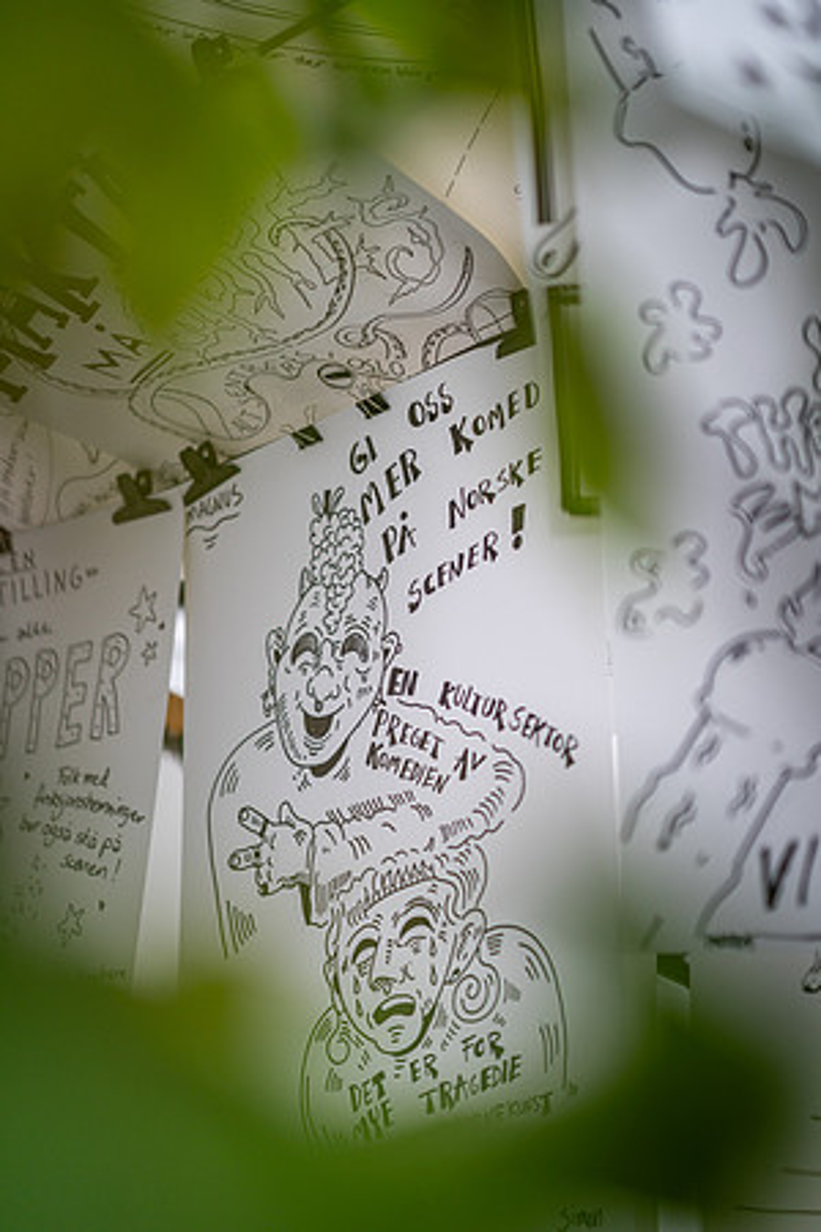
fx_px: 2907
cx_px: 410
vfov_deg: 23.9
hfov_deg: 16.1
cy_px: 616
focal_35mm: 85
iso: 250
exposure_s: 1/2000
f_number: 1.4
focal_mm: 85
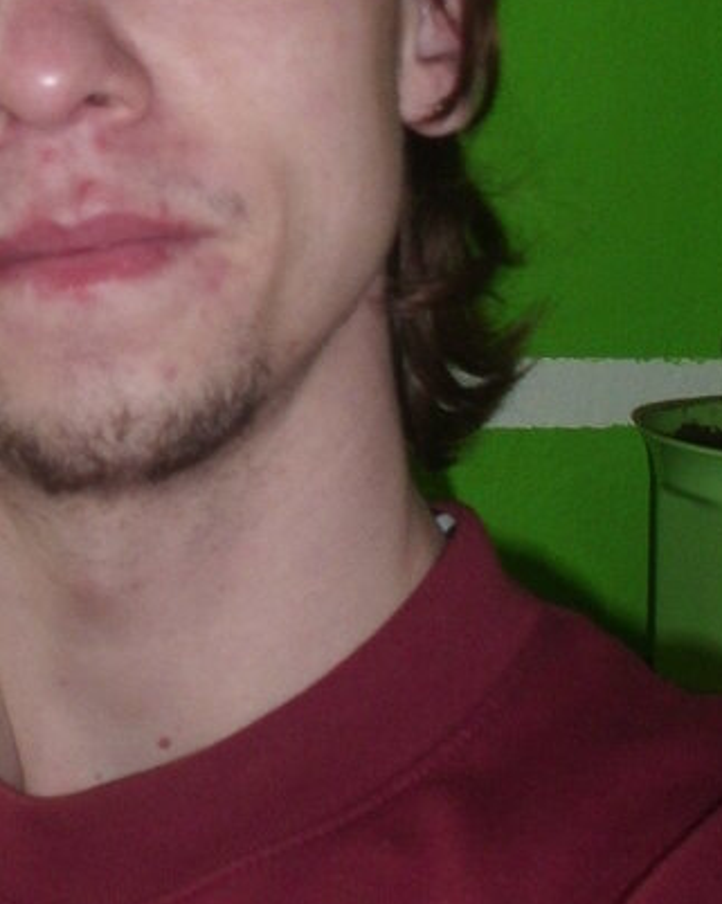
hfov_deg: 14.4
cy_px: -13
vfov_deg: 17.8
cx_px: -16
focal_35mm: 105
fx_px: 2808
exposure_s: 1/60
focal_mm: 6.3
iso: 100
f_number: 2.9
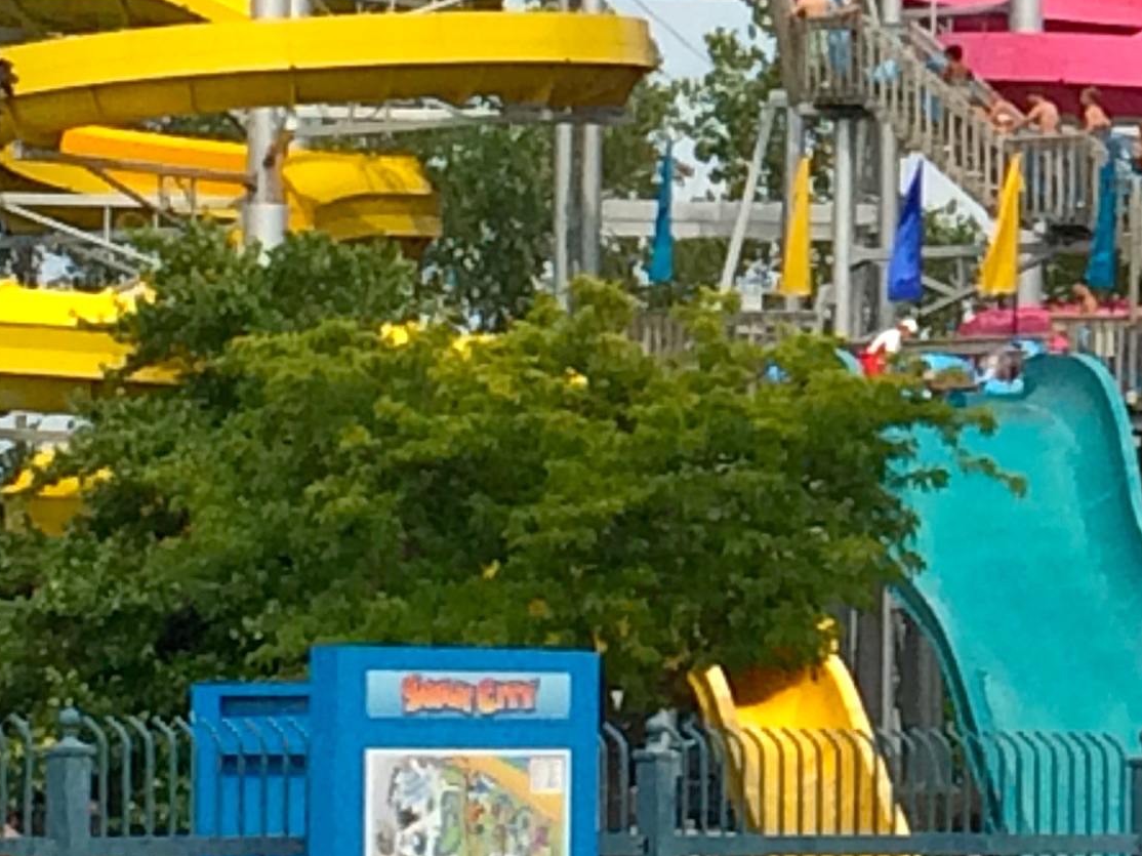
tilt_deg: +5.1
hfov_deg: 21.0
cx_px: 1469
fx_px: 2804
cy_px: 97
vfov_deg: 17.1
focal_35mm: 85
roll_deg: +0.8
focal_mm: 4.15
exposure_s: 1/2933
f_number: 2.2
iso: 32
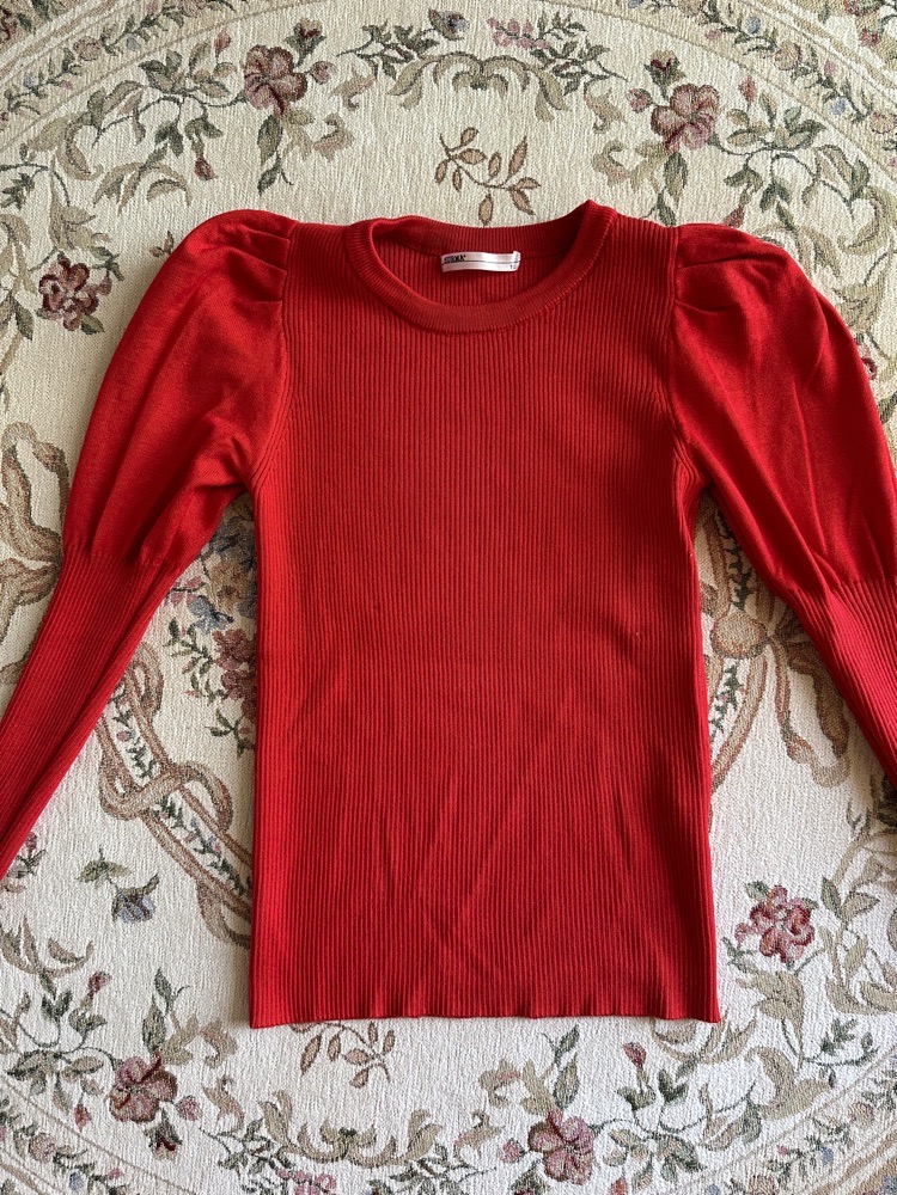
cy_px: 598
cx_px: 448
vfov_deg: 71.6
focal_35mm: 24
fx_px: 829
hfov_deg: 56.8
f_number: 1.78
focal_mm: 6.86
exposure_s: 1/60
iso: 250
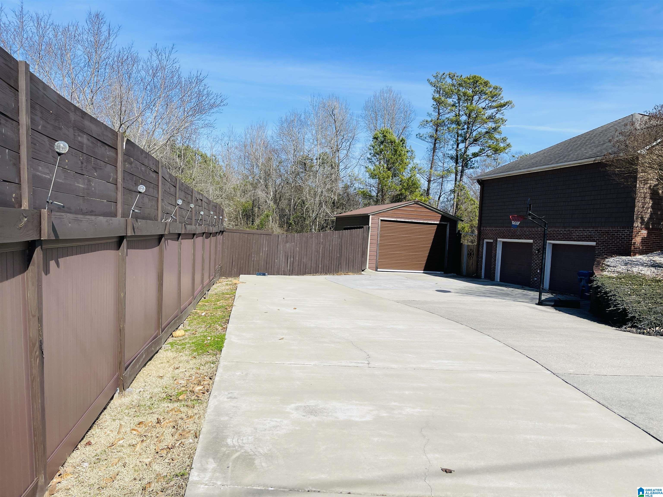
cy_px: 248
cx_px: 332
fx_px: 498
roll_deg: -3.3
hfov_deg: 67.3
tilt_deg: -3.4
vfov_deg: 53.1
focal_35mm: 26
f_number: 1.6
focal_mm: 5.1
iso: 32
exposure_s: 1/3922
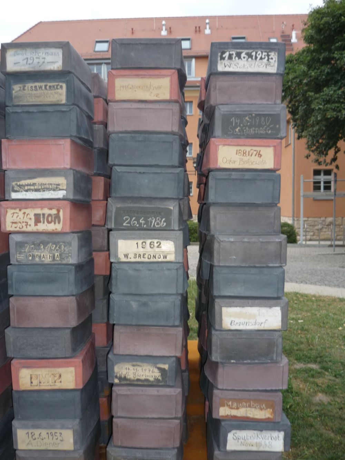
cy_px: 230
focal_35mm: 33
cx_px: 172
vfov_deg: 55.3
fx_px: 438
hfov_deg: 43.0
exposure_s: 1/30
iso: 125
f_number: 2.8
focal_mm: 5.5
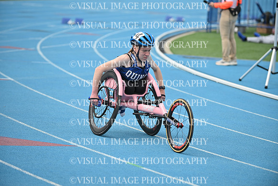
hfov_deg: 12.8
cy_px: 93
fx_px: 1236
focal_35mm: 160
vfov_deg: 8.6
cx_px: 139
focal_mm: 160
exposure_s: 1/3200
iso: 250
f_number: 3.5
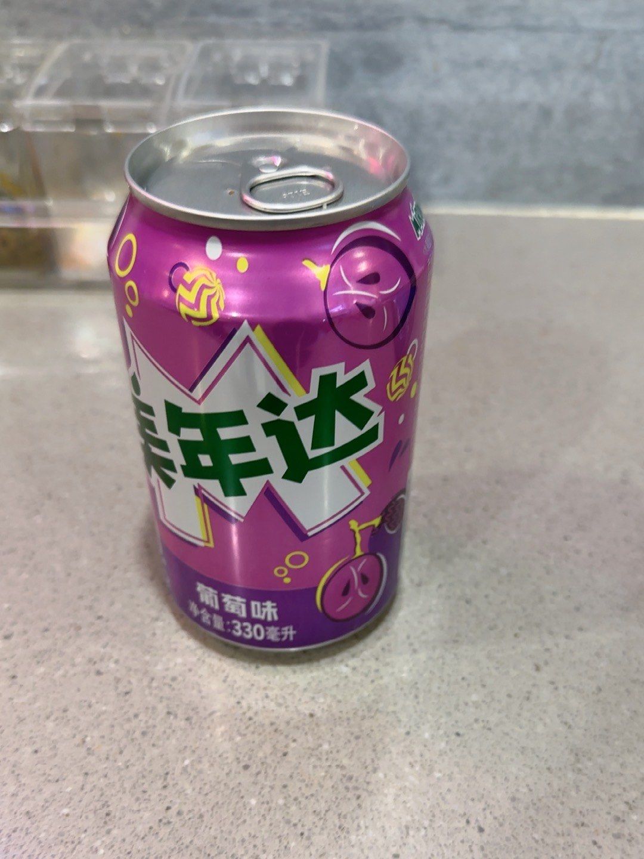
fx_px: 595
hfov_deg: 56.8
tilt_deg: -44.3
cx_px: 322
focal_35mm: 24
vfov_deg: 71.6
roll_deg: -1.2
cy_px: 430
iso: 200
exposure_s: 1/50
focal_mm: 6.86
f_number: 1.78
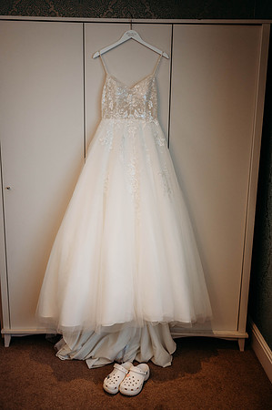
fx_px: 398
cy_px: 205
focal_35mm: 35
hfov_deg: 37.8
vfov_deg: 54.5
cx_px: 136
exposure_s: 1/500
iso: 400
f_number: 1.8
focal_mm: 35
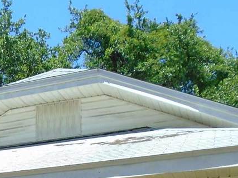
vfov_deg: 17.2
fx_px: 536
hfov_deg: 24.3
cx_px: 21
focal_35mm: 78
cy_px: 262
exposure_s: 1/500
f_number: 3.2
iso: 100
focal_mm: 4.6
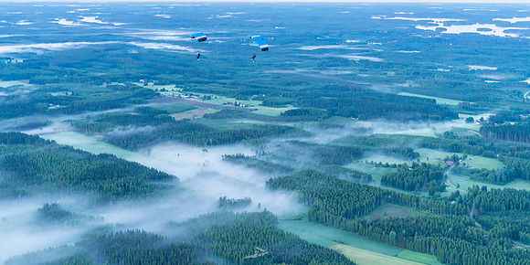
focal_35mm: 51
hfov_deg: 41.9
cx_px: 263
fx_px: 692
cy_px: 97
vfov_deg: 21.6
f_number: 2.8
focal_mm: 46
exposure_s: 1/2000
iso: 1000
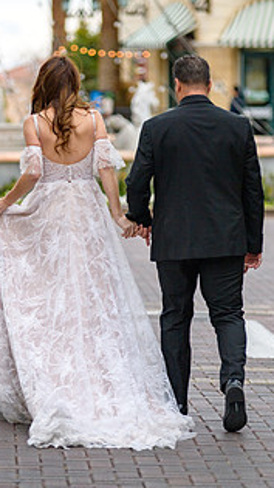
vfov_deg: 9.9
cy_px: 235
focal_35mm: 217
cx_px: 90
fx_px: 2805
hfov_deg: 5.6
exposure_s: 1/3200
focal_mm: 145
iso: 250
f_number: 2.8
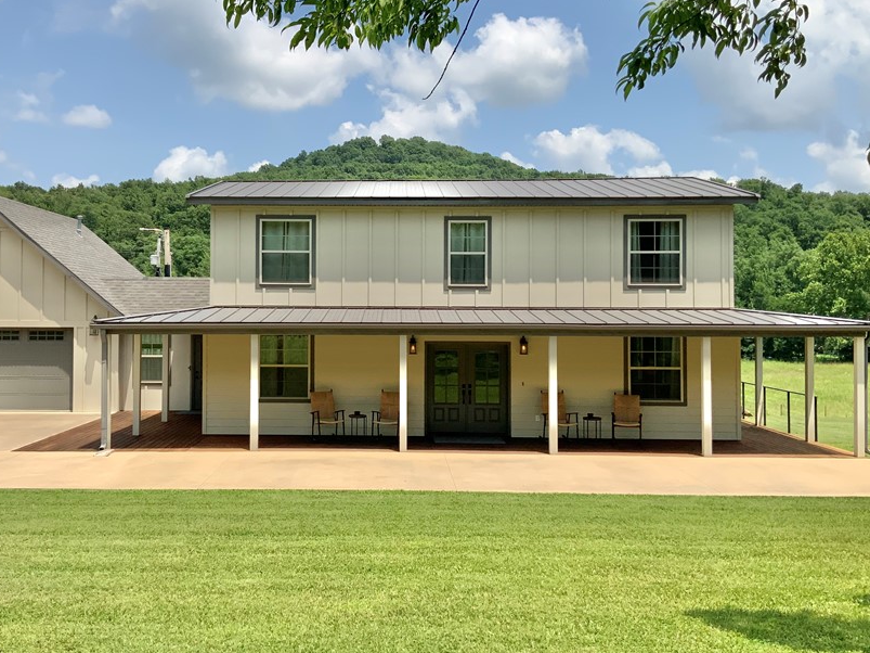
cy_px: 293
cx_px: 367
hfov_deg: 50.0
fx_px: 930
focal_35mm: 37
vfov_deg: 38.6
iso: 16
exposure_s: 1/2320
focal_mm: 3
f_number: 1.8
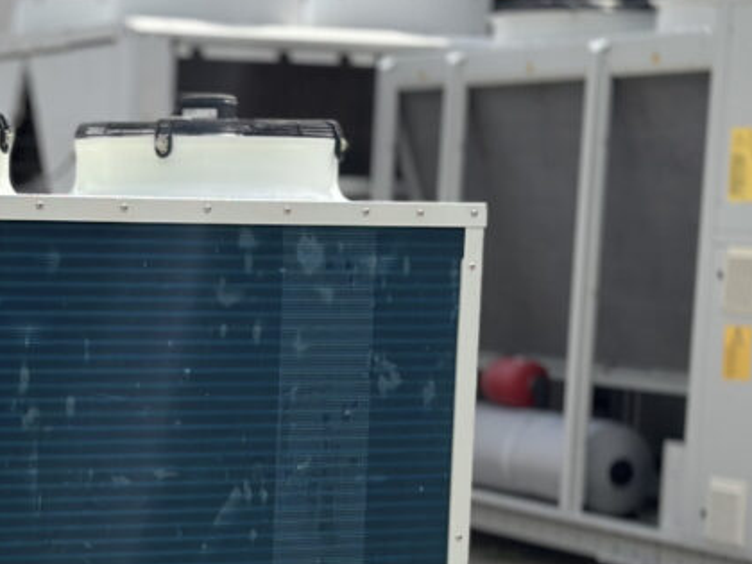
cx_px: -18
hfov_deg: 16.4
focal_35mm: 117
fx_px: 2542
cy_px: 525
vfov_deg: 12.5
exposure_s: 1/5882
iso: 100
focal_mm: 6.86
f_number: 1.78
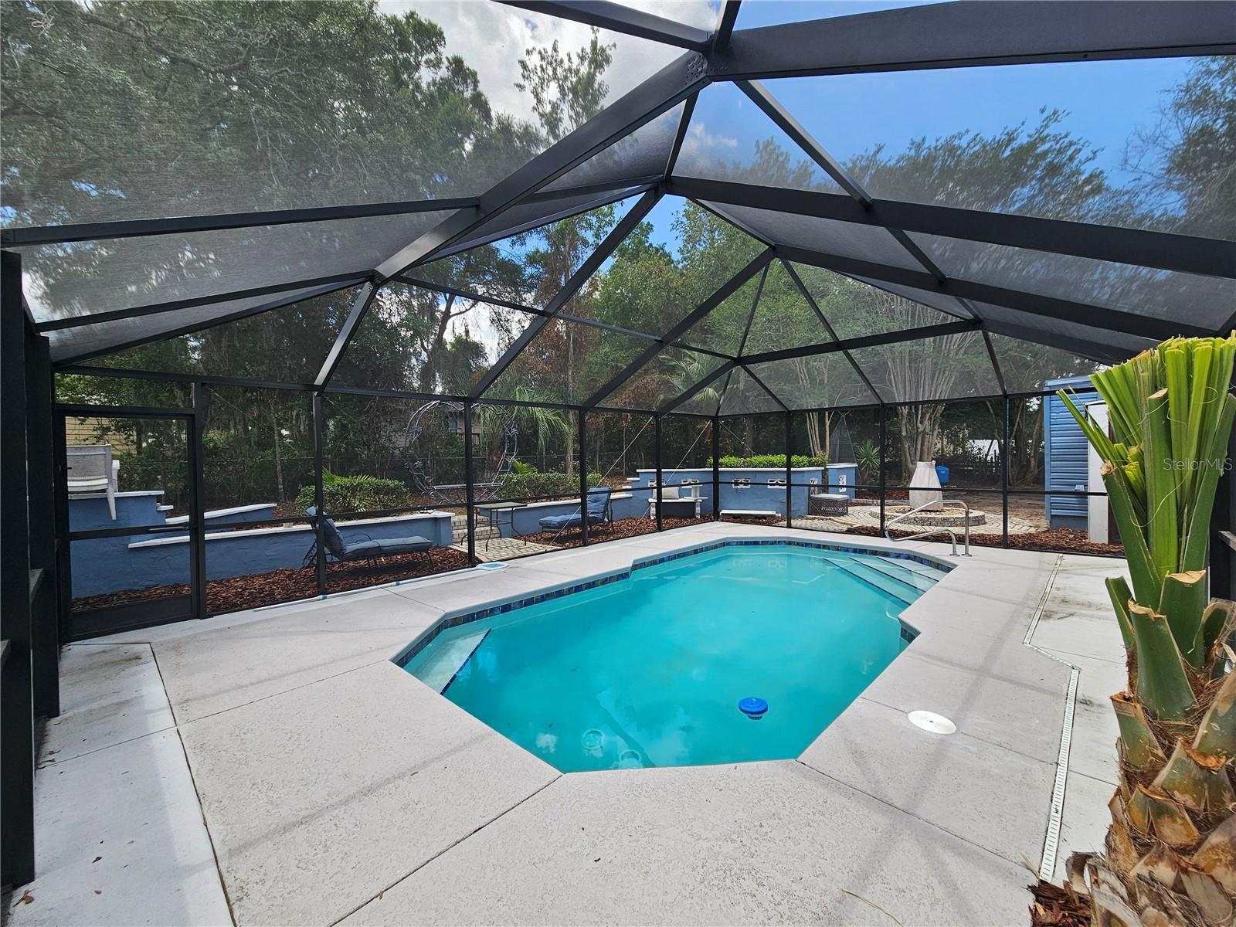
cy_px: 464
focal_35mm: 13
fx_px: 464
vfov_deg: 89.9
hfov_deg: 106.2
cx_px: 618
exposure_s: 1/419
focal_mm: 2.2
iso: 50
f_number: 2.2
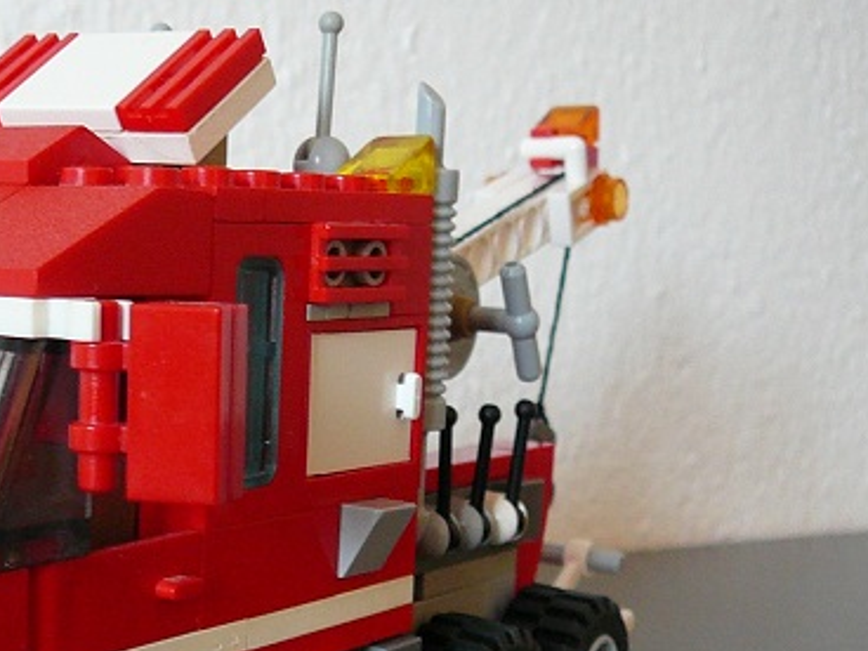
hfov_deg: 25.8
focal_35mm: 73
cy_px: 524
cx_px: 85
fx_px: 1830
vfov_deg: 19.9
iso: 200
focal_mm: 5.2
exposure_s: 1/13
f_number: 2.8
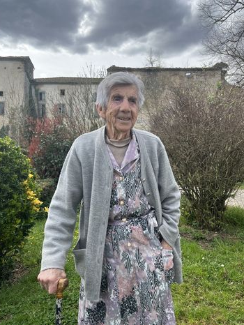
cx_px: 126
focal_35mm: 29
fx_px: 272
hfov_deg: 48.3
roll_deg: -0.1
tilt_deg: -0.8
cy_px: 158
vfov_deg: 61.6
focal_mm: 5.1
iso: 50
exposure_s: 1/1748
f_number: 1.6
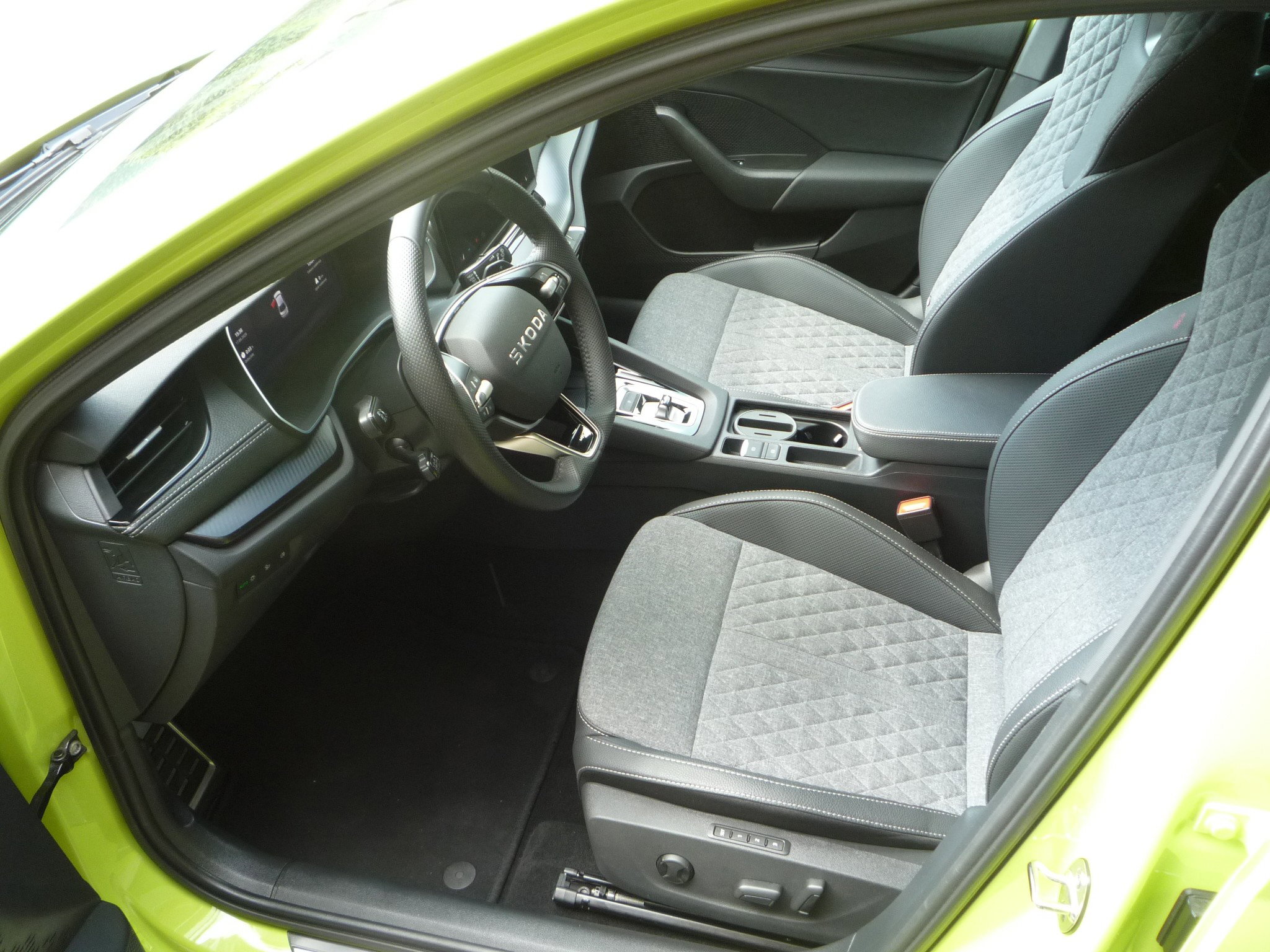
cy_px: 476
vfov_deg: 46.8
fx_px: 1101
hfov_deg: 60.0
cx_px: 635
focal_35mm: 30
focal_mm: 5.2
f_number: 3.3
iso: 160
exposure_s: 1/30
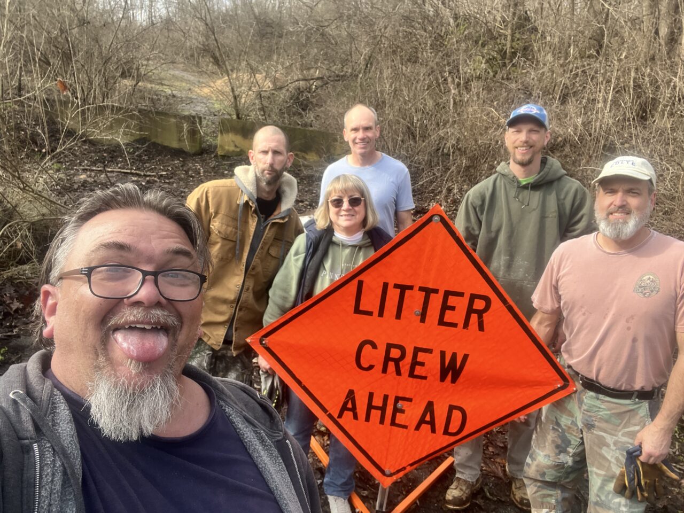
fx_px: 454
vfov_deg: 58.9
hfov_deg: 73.9
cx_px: 342
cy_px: 256
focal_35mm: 23
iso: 32
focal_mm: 2.71
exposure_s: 1/268
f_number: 2.2
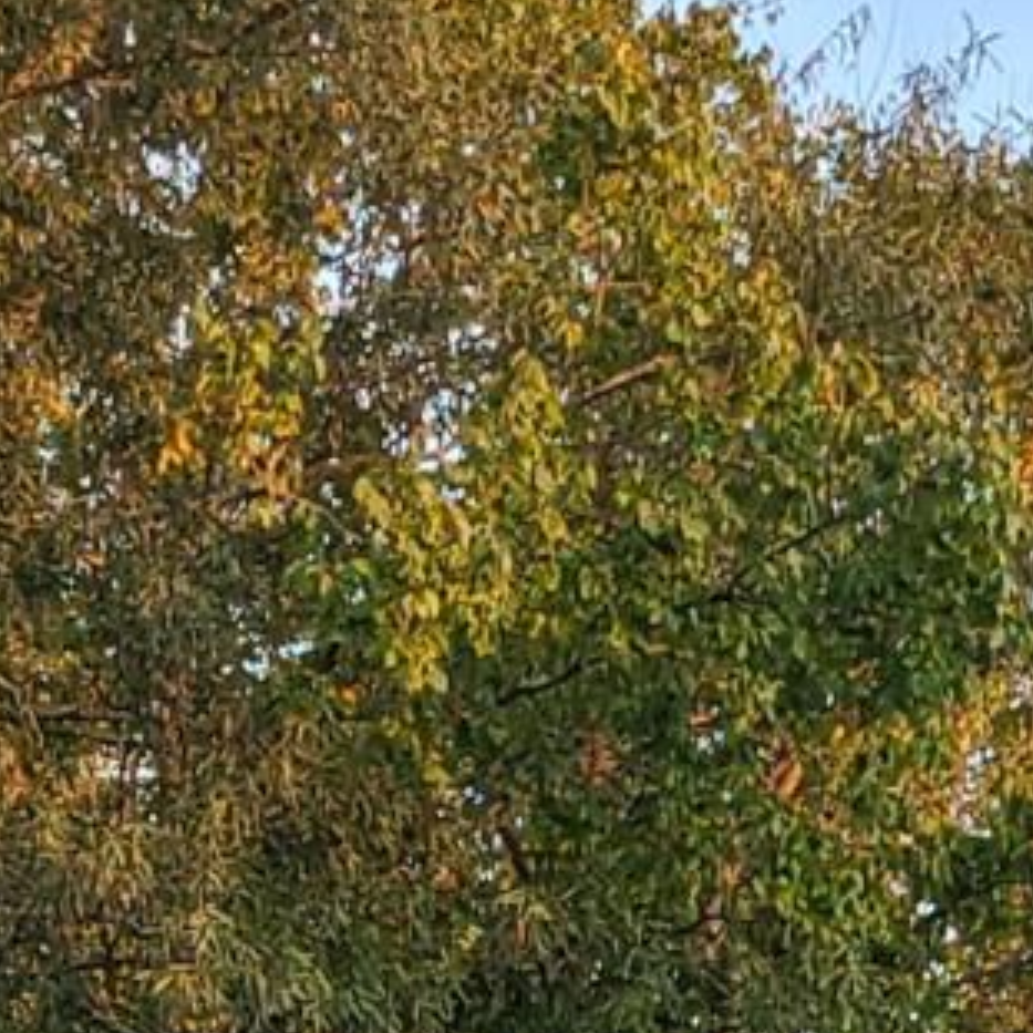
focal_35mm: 222
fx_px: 7495
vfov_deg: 7.3
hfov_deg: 7.9
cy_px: 2641
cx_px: 661
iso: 40
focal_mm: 5.4
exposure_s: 1/177
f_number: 1.8
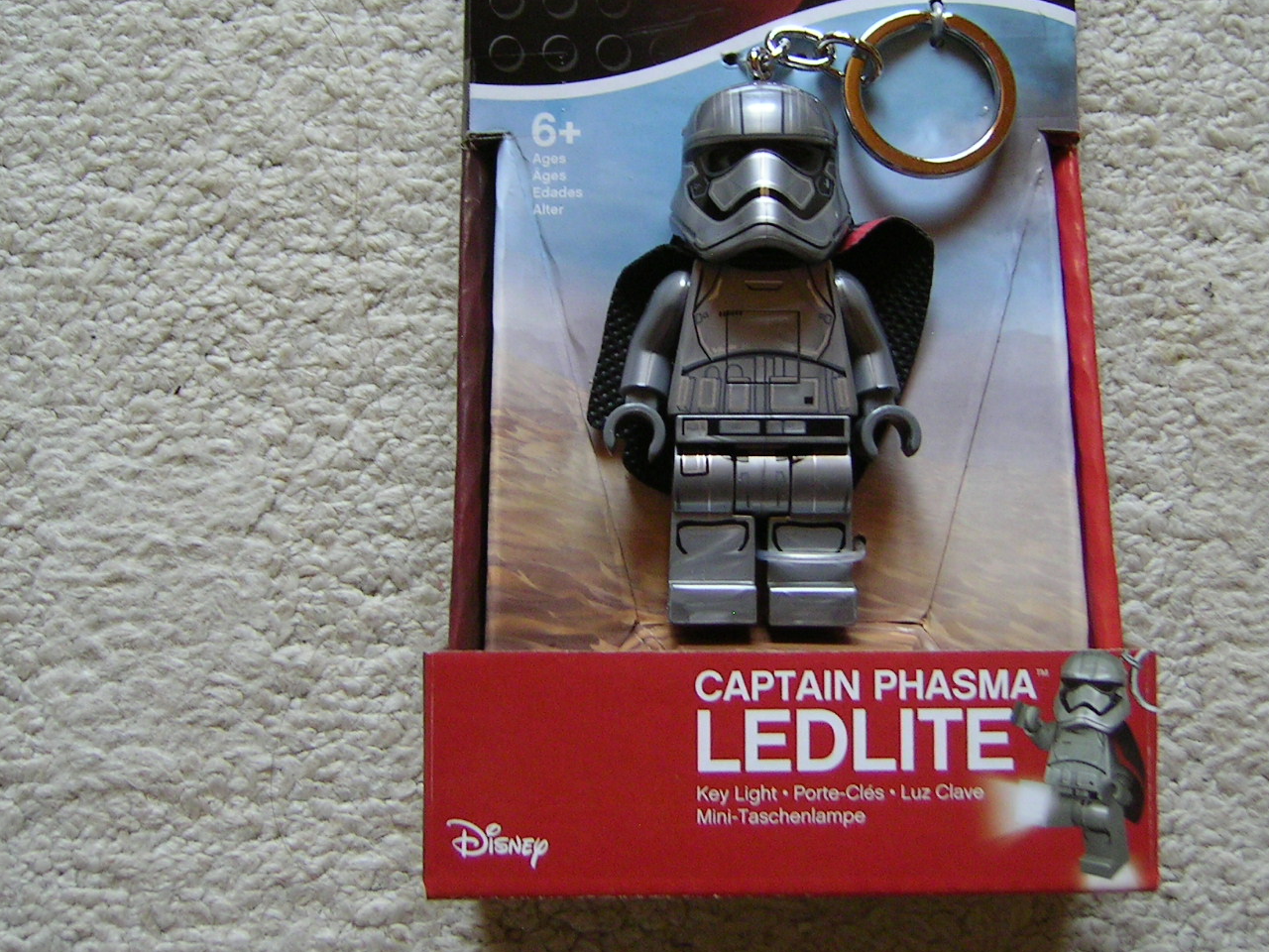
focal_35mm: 45
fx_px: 1650
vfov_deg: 32.1
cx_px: 665
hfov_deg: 42.1
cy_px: 403
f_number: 2.8
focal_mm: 5.6
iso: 100
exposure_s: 1/9.8
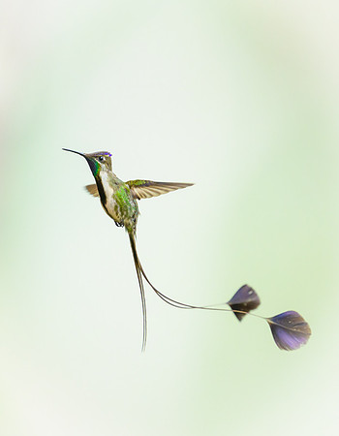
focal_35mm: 958
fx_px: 12229
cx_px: 147
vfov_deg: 2.0
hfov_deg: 1.6
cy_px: 249
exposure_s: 1/4000
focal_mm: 560
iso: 2500
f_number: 4
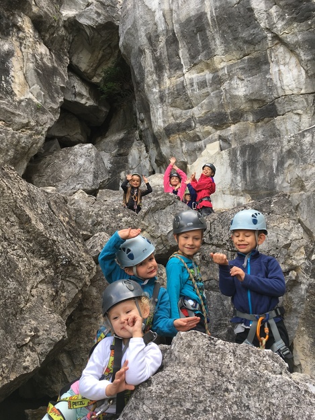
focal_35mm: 29
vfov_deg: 61.7
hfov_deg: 48.2
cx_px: 158
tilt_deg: +20.4
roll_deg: -1.1
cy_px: 210
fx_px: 352
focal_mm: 4.15
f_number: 2.2
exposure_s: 1/158
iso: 25
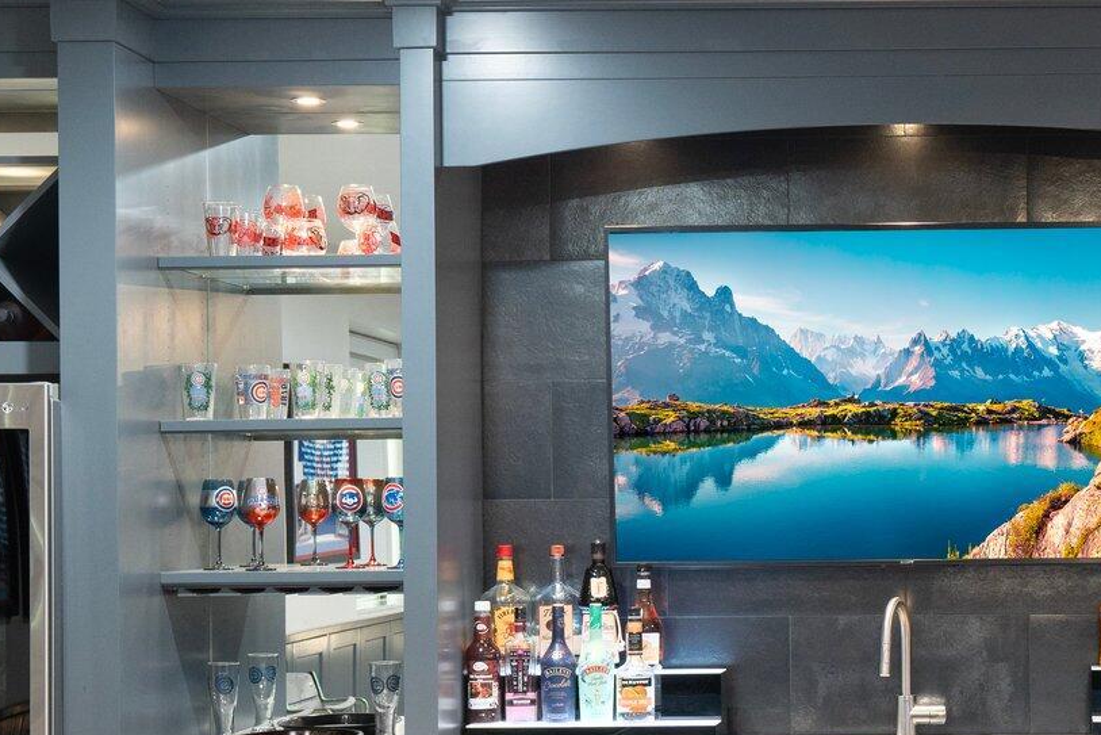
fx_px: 2386
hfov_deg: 25.3
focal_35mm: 78
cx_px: 959
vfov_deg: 17.4
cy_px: 502
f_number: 8
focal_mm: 31
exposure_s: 1.6
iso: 1000
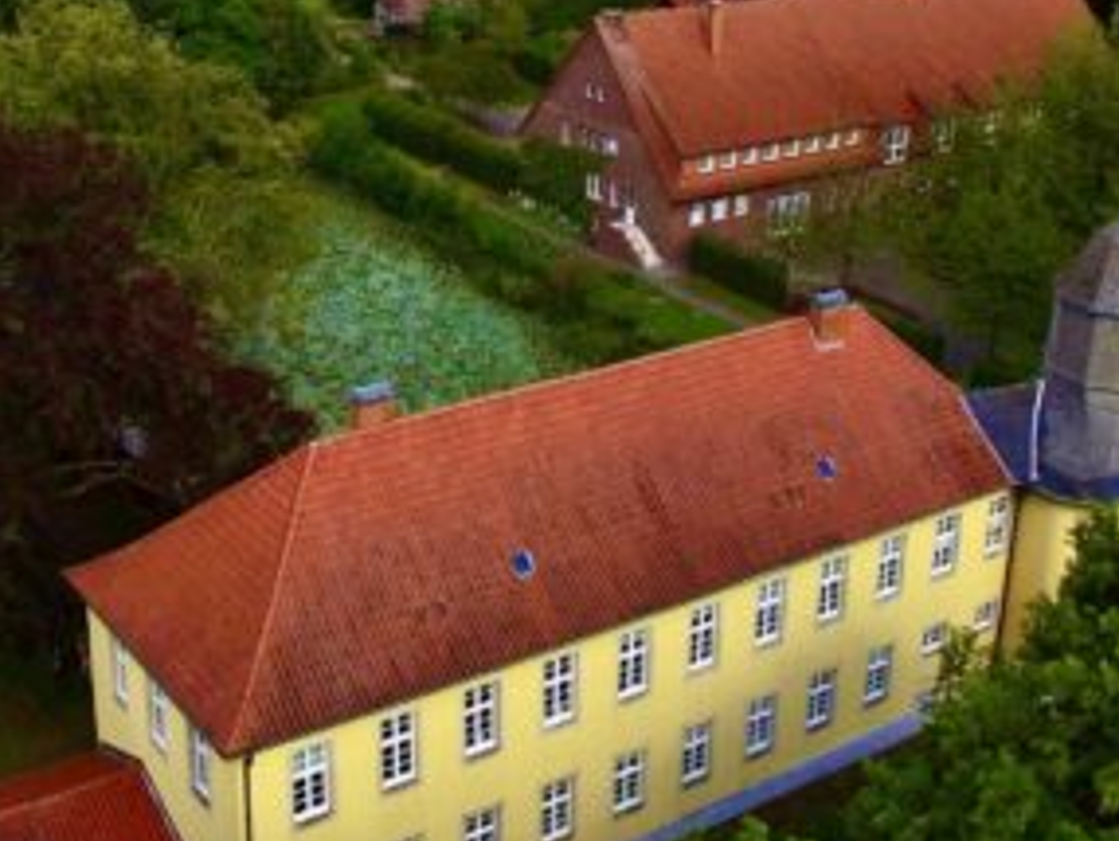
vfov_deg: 31.4
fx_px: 1456
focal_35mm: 45
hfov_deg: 42.0
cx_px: 501
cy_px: 170
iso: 100
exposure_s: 1/1427
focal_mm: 3.61
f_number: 2.8
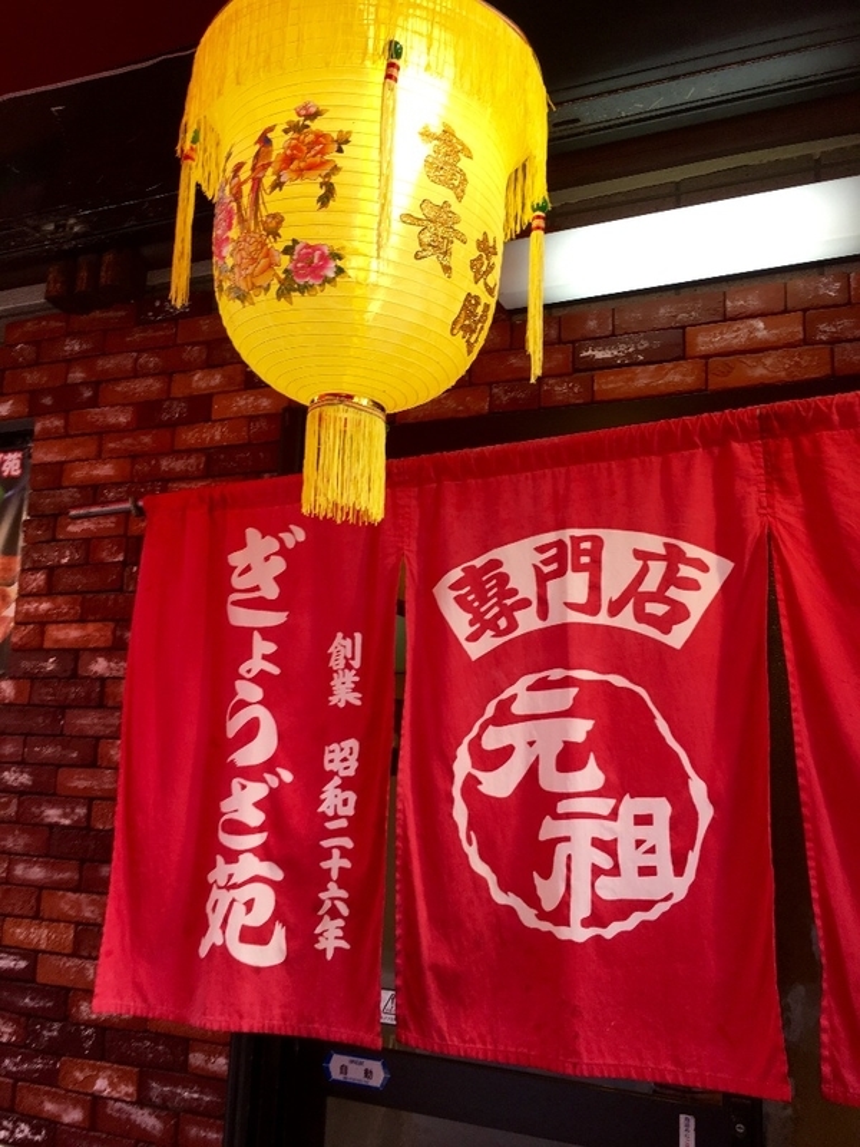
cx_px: 430
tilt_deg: +7.0
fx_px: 961
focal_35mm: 29
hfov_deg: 48.2
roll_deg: -2.0
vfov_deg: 61.7
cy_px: 574
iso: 25
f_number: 2.2
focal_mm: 4.15
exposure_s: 1/60
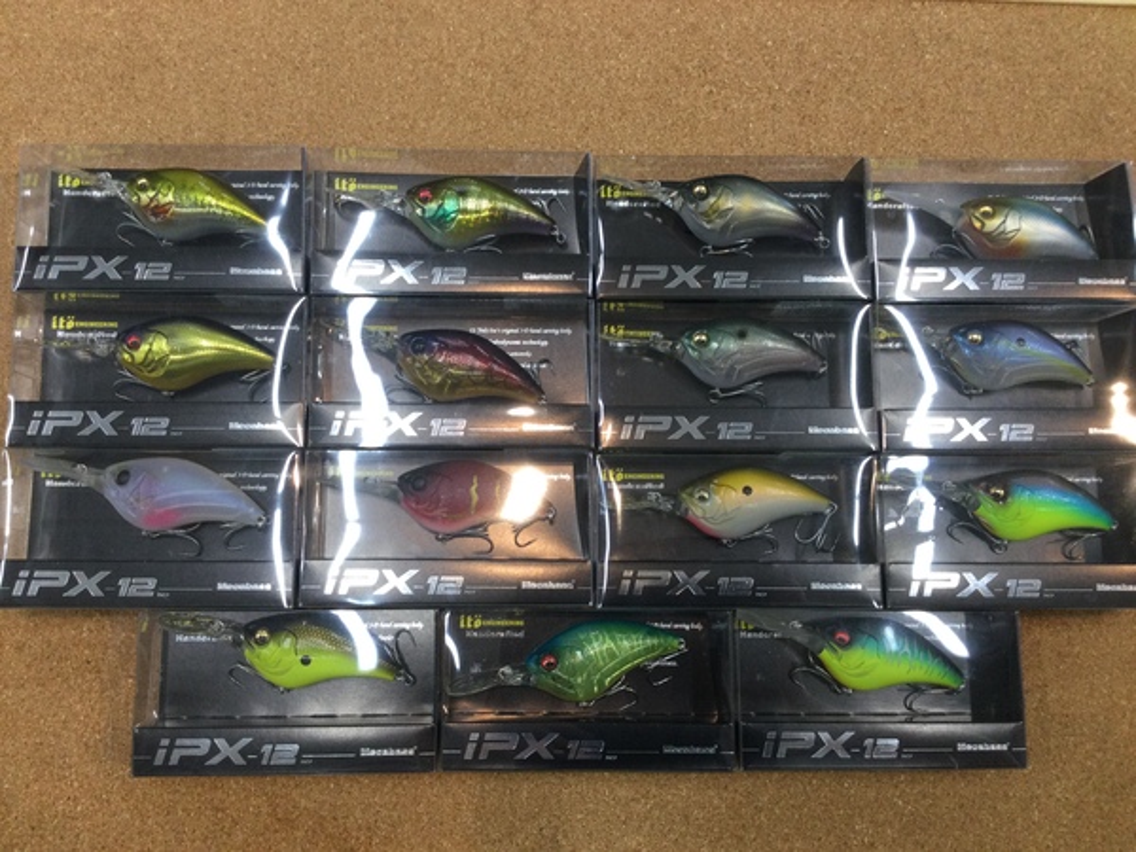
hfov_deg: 58.4
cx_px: 568
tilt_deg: -82.1
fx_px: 1017
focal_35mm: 31
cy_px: 426
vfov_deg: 45.4
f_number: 2.4
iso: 25
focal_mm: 3.3
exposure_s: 1/30
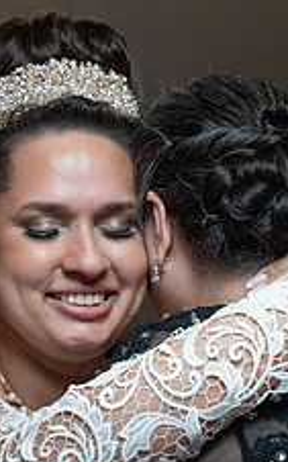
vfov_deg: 9.7
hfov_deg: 6.1
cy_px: 420
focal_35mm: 215
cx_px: 163
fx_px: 2703
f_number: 4
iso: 2000
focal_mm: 70
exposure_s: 1/200
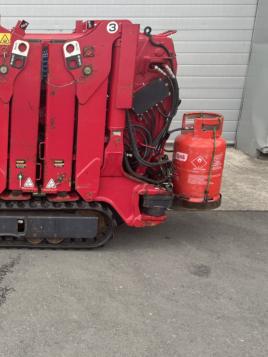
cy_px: 174
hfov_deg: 29.0
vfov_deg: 41.2
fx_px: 475
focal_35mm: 46
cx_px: -16
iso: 50
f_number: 1.5
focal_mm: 5.7
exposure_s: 1/482
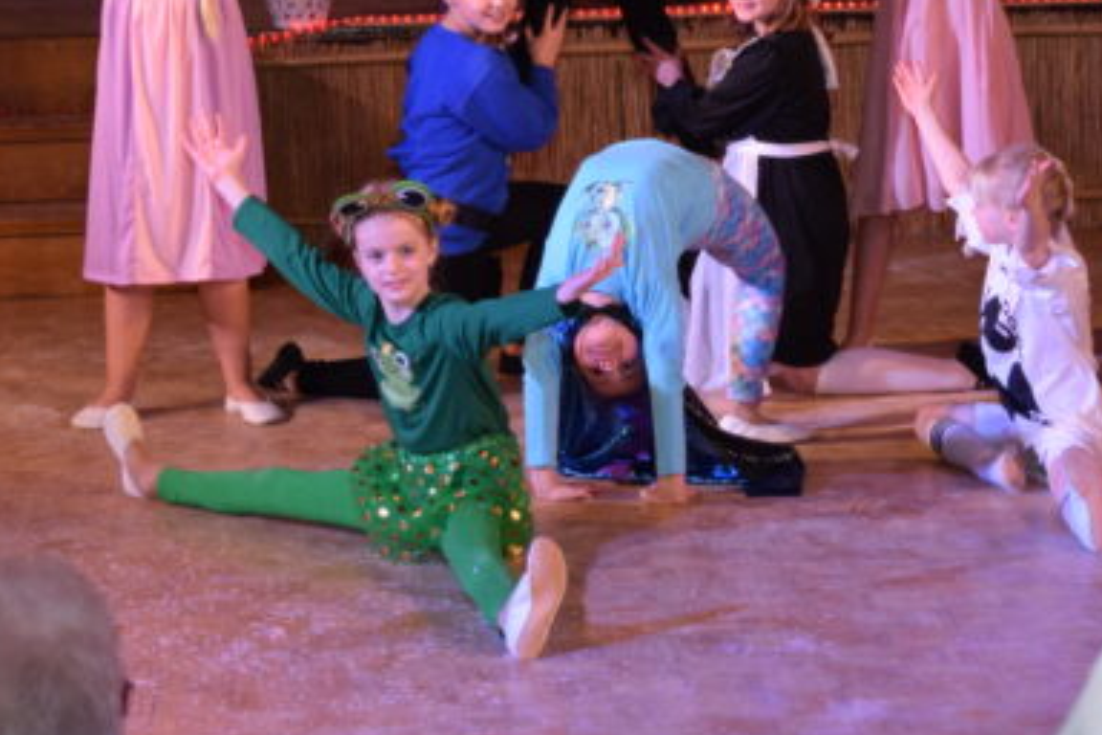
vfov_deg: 9.9
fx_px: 4224
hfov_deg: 14.9
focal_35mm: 138
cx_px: 519
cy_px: 60
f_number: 5
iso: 1600
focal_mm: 46
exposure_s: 1/200
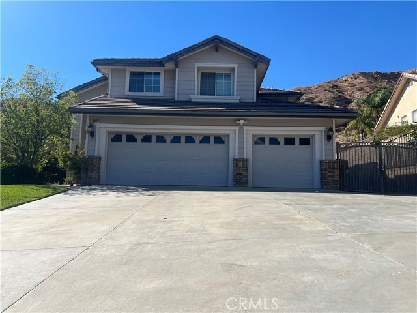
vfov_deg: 53.1
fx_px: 313
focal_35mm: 26
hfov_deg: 67.3
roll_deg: -0.6
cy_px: 156
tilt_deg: +6.5
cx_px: 208
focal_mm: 5.7
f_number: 1.5
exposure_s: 1/4831
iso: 50
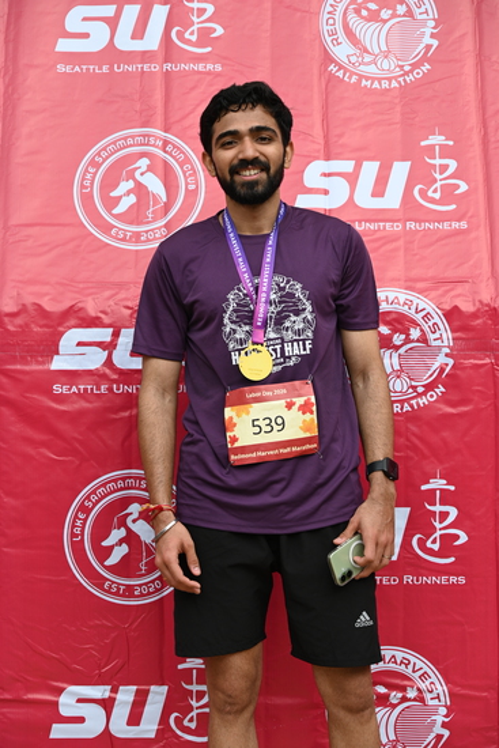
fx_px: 1766
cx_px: 250
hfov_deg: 16.1
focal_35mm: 85
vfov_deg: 23.9
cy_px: 374
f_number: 6.3
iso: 220
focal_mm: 85
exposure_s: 1/250
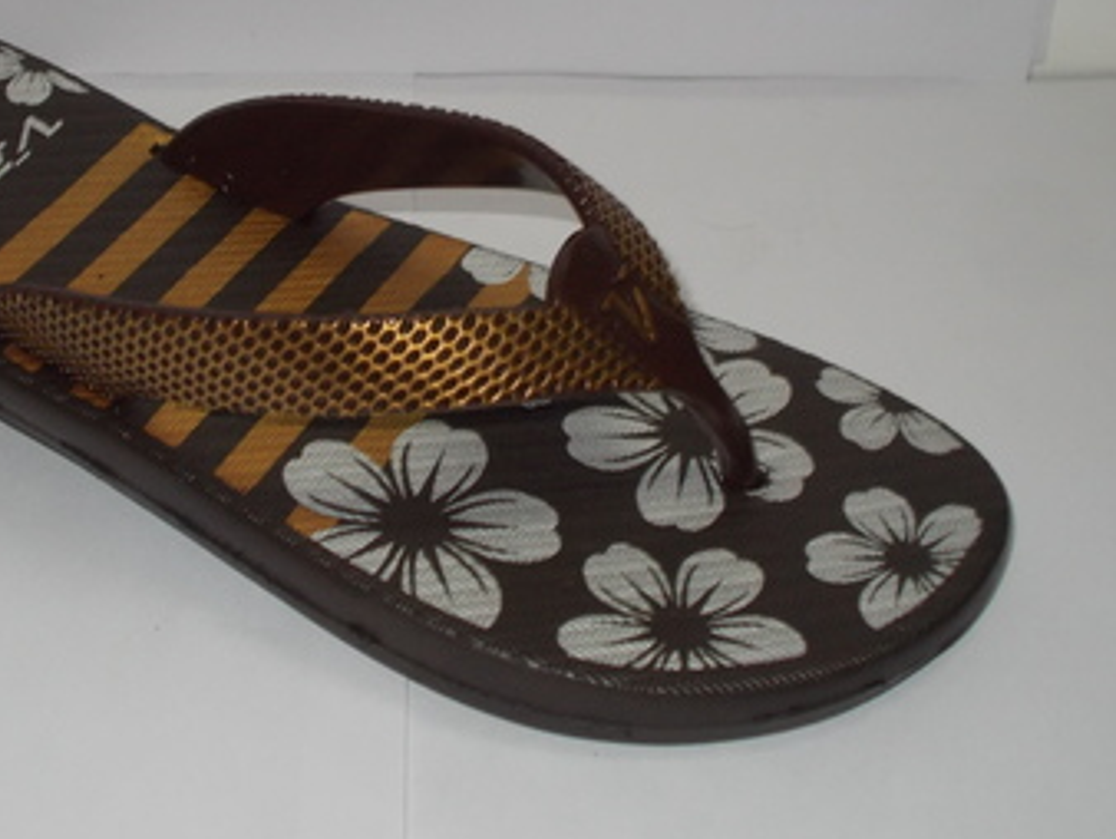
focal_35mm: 65
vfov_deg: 22.5
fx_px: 2097
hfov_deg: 29.7
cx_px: 416
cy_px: 246
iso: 200
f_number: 4.2
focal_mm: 7.9
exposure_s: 1/30
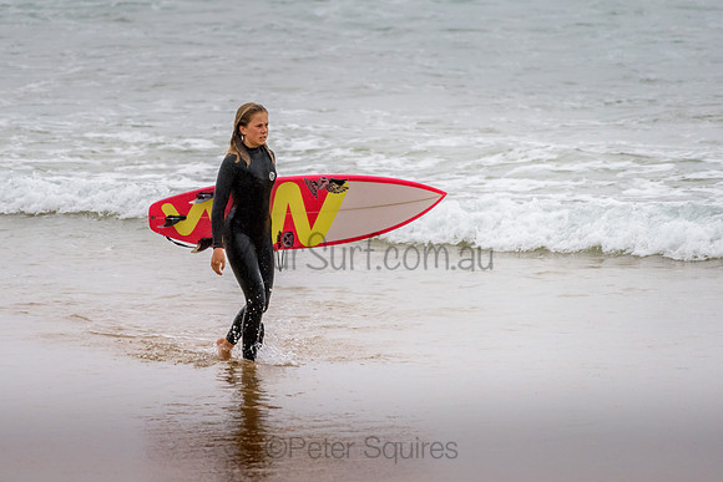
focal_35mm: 613
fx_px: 12320
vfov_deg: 2.2
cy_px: 240
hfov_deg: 3.4
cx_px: 280
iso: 1250
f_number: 5.6
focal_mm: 500
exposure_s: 1/1000
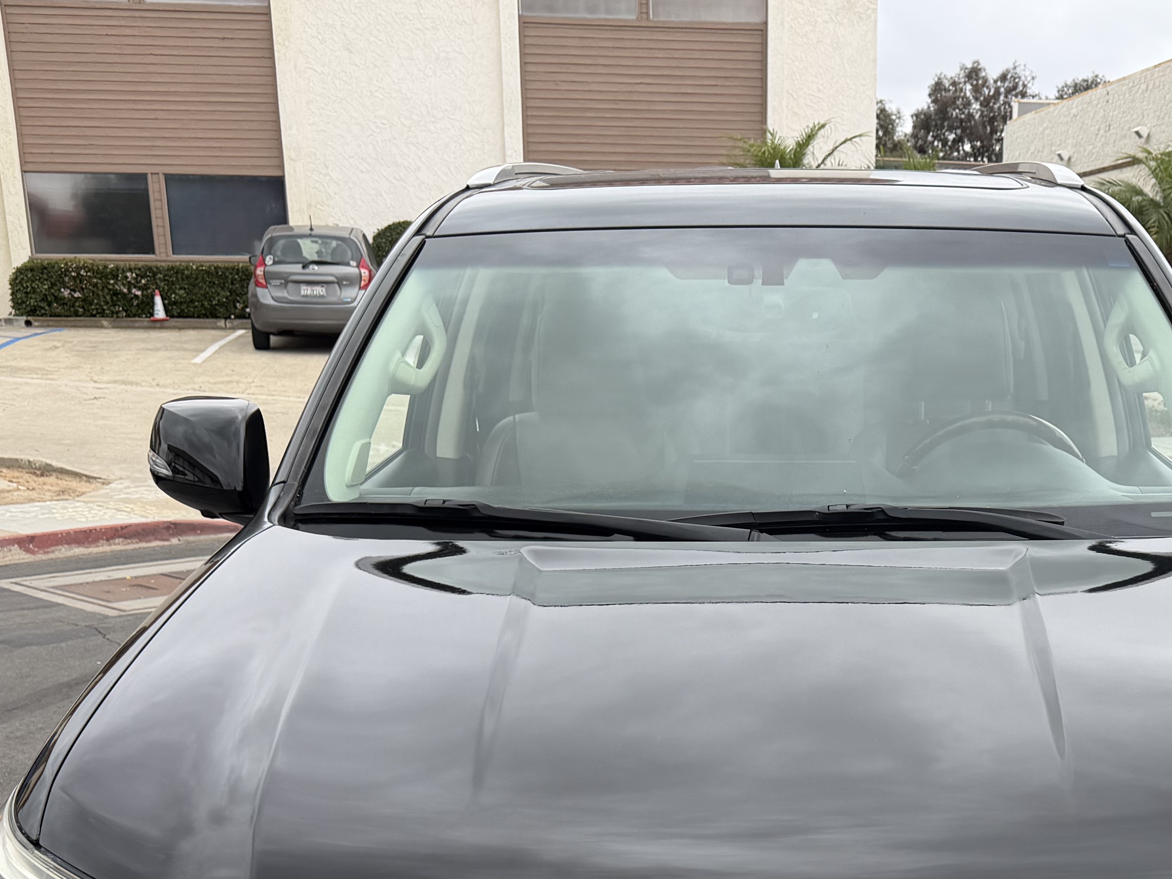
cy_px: 900
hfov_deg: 37.7
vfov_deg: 27.3
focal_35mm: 50
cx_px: 800
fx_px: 1693
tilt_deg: -18.5
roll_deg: -0.4
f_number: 1.78
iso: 80
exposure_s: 1/339
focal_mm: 6.76
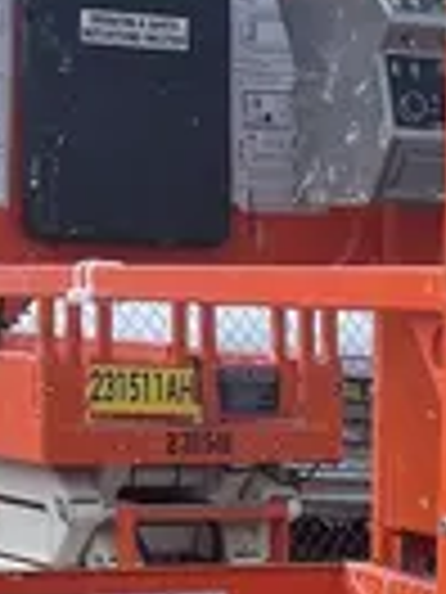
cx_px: 559
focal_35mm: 144
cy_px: 862
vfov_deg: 13.0
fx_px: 2474
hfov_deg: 10.1
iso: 50
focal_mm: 5.1
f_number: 1.6
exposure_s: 1/2571
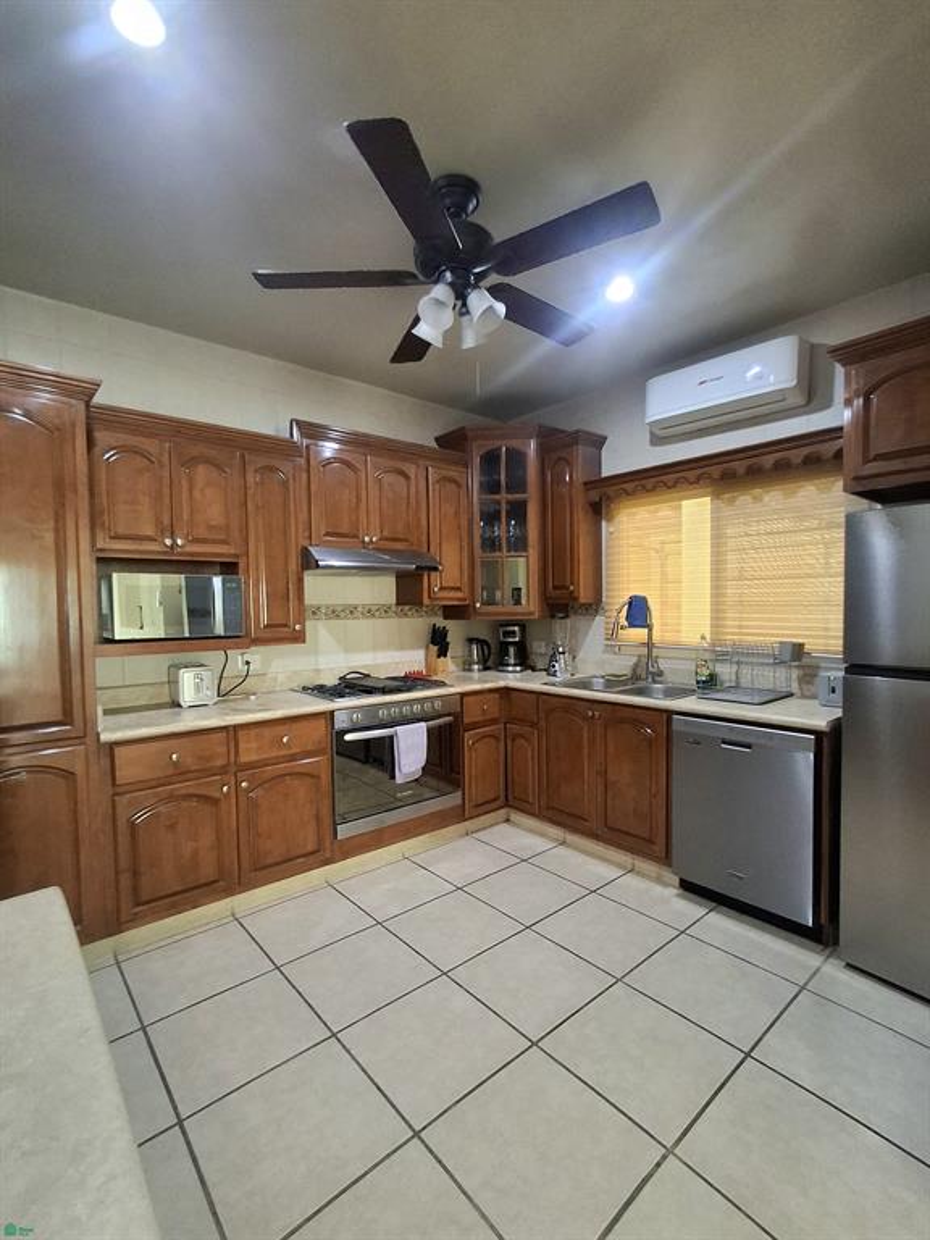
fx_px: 573
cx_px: 465
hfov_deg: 78.1
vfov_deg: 94.5
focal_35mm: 16
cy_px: 620
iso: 200
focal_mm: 1.64
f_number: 2.2
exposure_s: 1/25
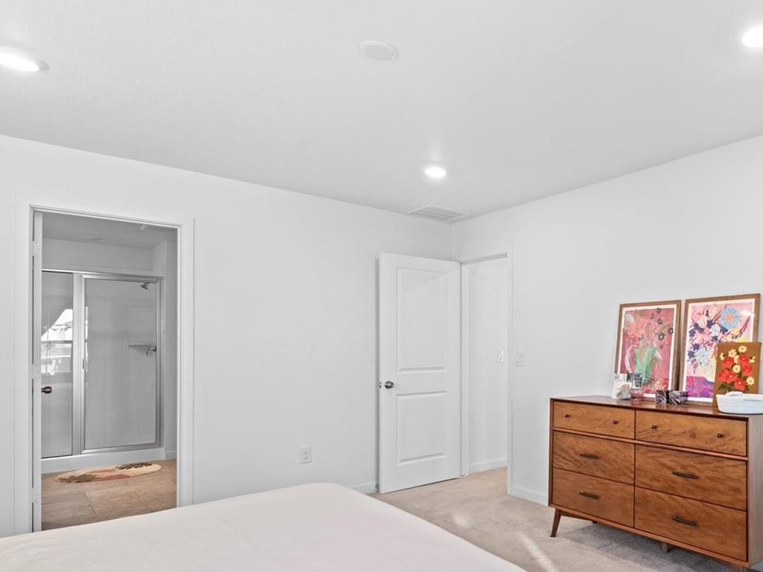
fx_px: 529
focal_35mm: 24
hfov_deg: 66.6
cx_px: 581
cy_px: 344
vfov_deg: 56.4
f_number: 9
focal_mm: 16
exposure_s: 1/2
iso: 640
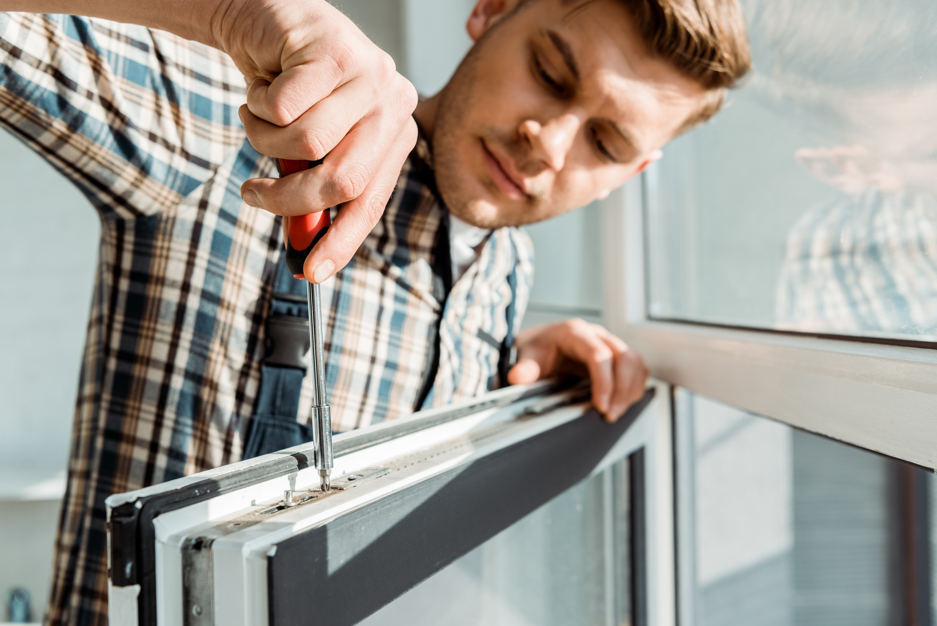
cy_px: 313
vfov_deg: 33.4
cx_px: 468
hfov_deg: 48.4
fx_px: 1041
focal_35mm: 40
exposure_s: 1/250
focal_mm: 40
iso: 100
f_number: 5
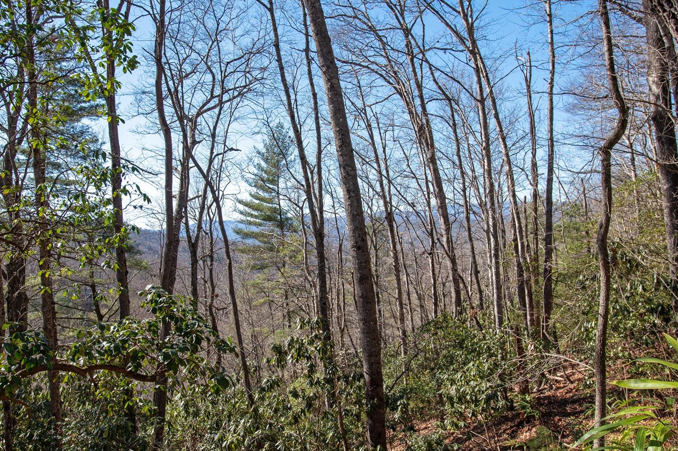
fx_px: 508
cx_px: 312
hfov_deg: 67.3
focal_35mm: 27
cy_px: 260
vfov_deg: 47.7
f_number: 7.1
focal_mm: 20
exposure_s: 1/1000
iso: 320
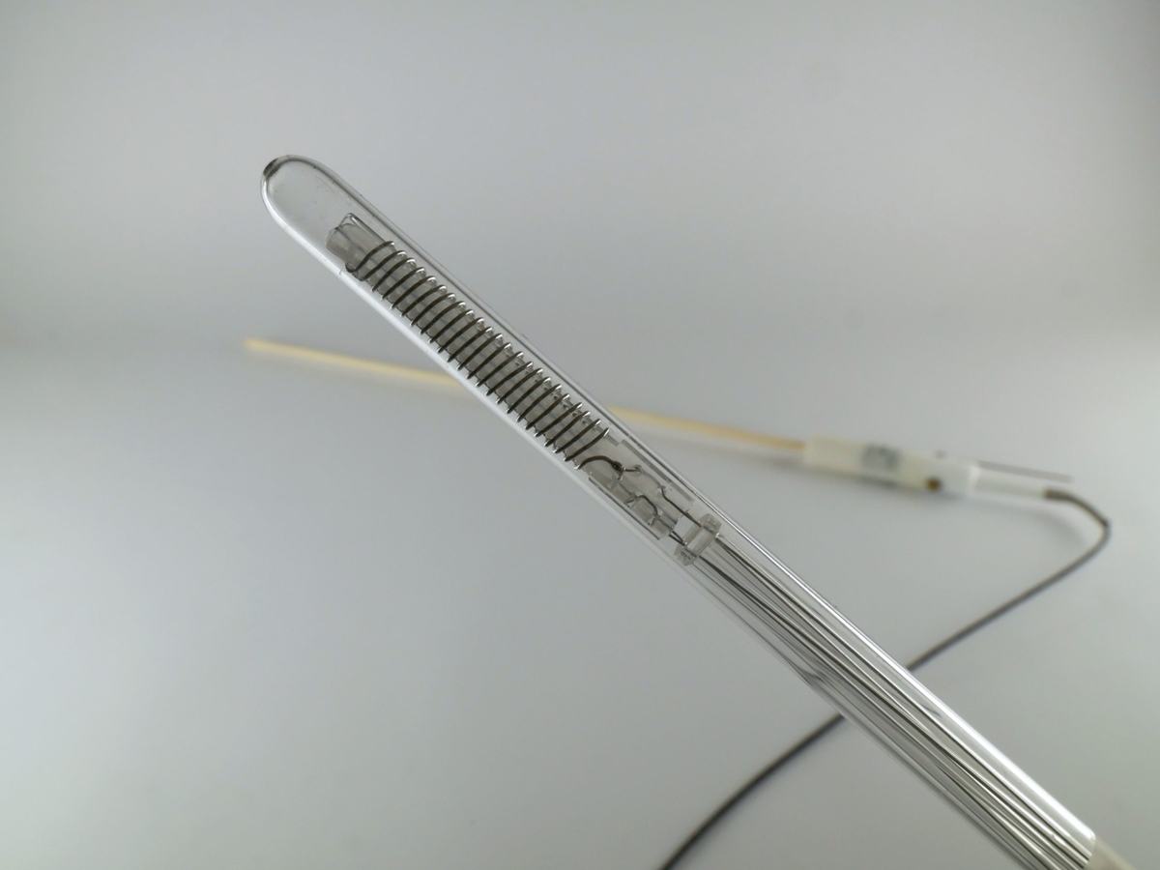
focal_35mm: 36
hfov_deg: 51.4
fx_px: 1206
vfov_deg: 39.7
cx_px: 580
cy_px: 435
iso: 400
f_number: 16
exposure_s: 1/30
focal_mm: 18
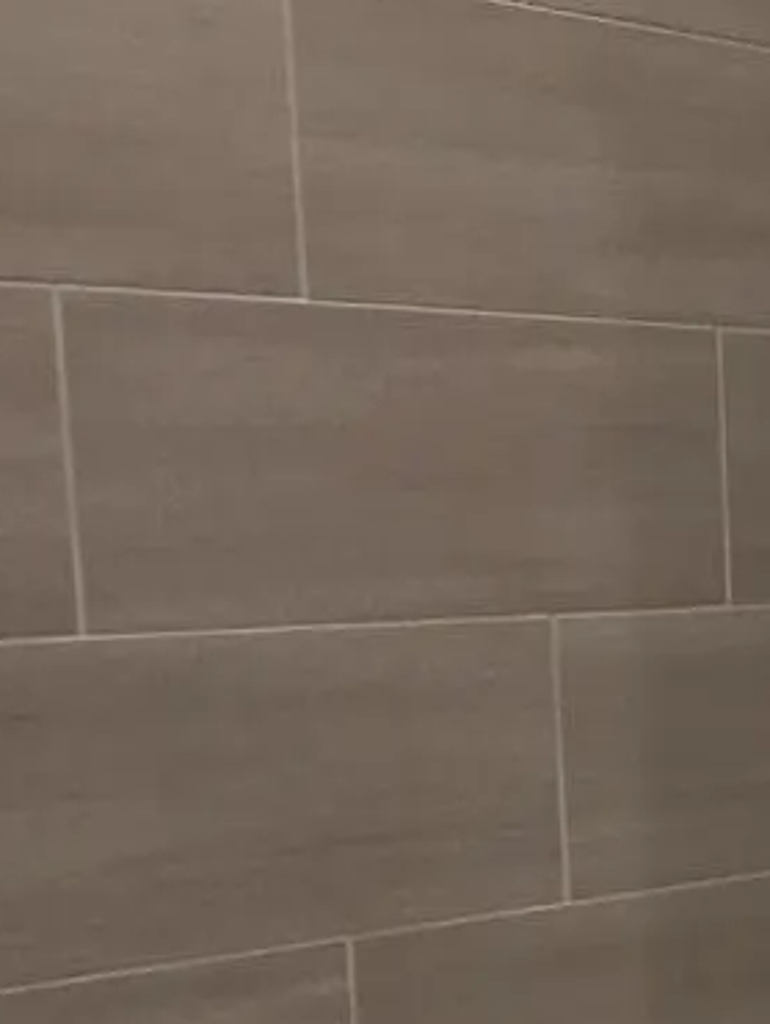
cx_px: 1719
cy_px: 773
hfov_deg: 15.1
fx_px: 2073
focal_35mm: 70
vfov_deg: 27.4
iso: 200
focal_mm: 2.2
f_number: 1.9
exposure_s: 1/120
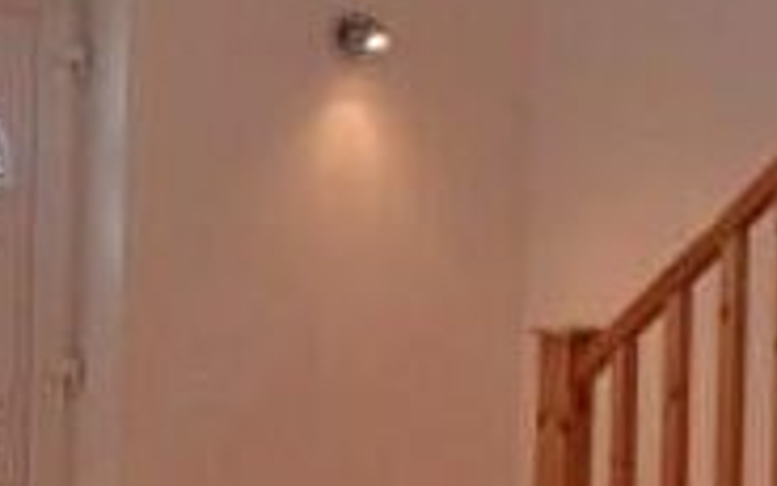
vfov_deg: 13.5
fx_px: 2054
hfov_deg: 20.3
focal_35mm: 97
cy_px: 150
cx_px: -106
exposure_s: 1/30
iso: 200
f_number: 3.2
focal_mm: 3.9
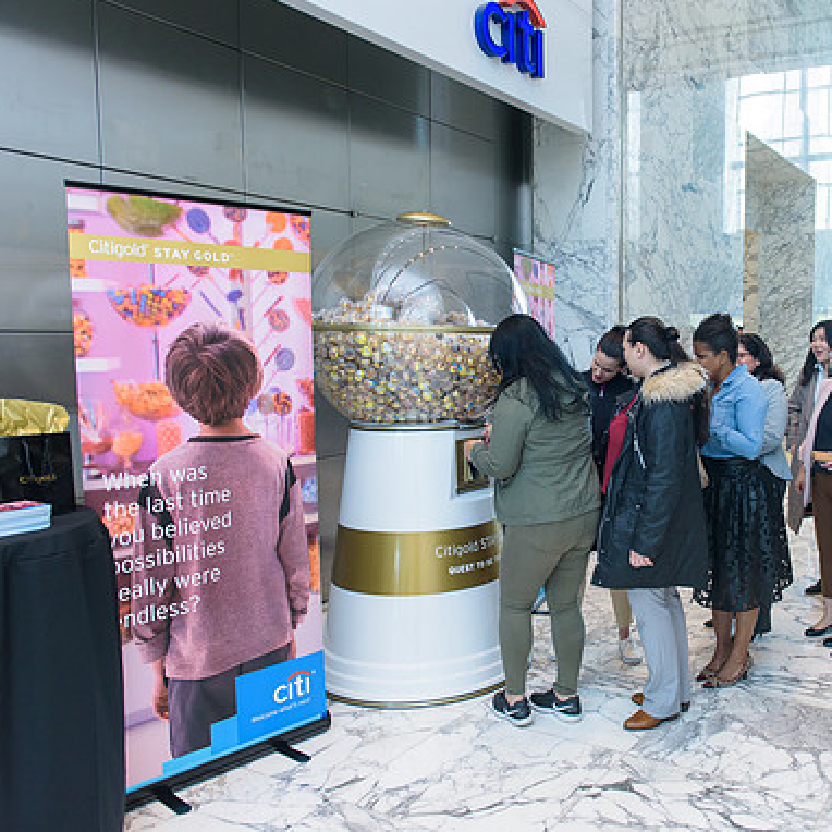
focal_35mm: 31
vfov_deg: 52.5
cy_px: 413
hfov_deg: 50.8
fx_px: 843
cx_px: 599
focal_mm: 24
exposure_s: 1/200
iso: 1000
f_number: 3.2
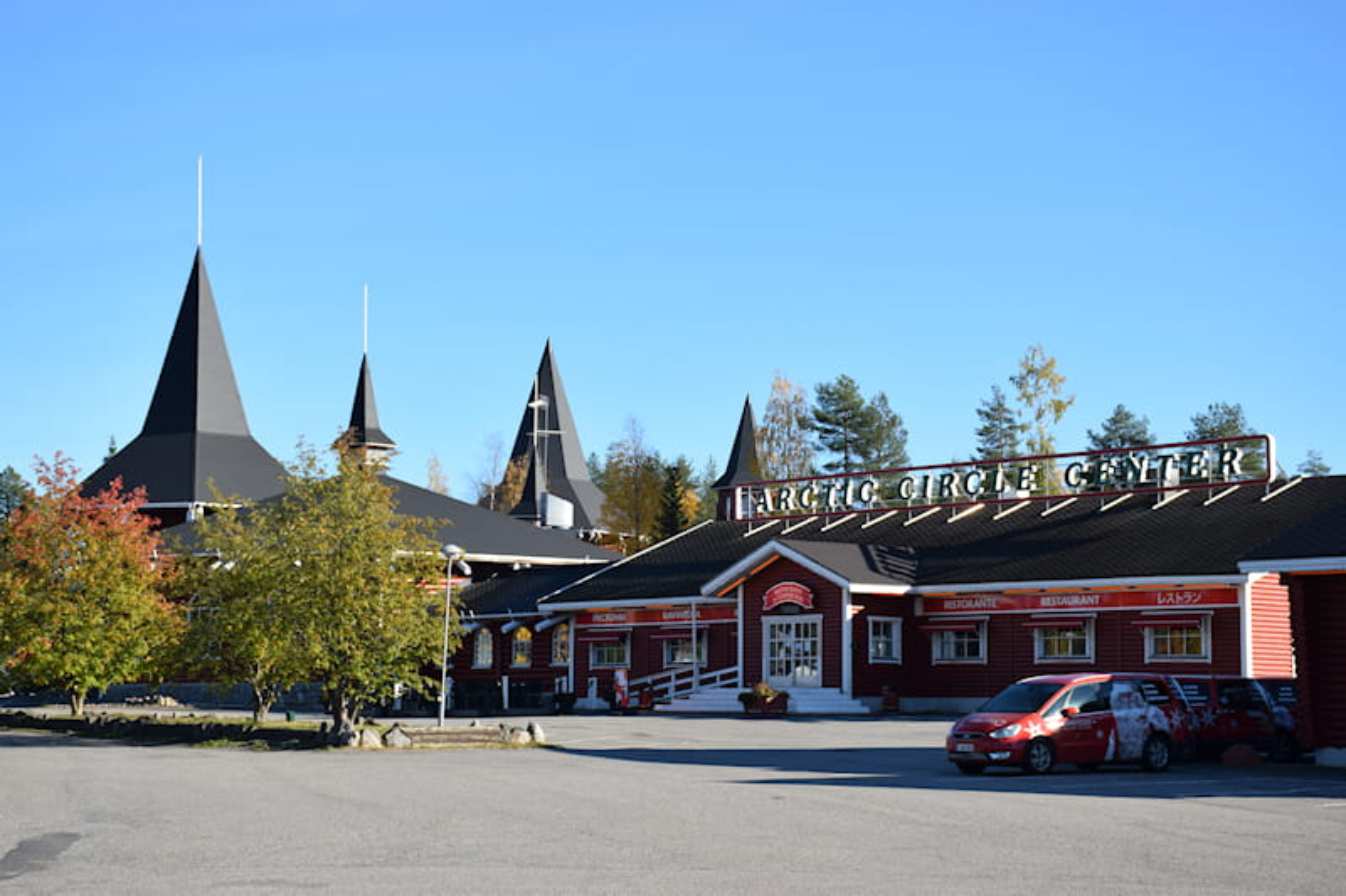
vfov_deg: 18.9
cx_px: 673
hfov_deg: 28.1
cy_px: 448
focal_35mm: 72
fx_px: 2691
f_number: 10
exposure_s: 1/400
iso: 200
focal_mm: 48
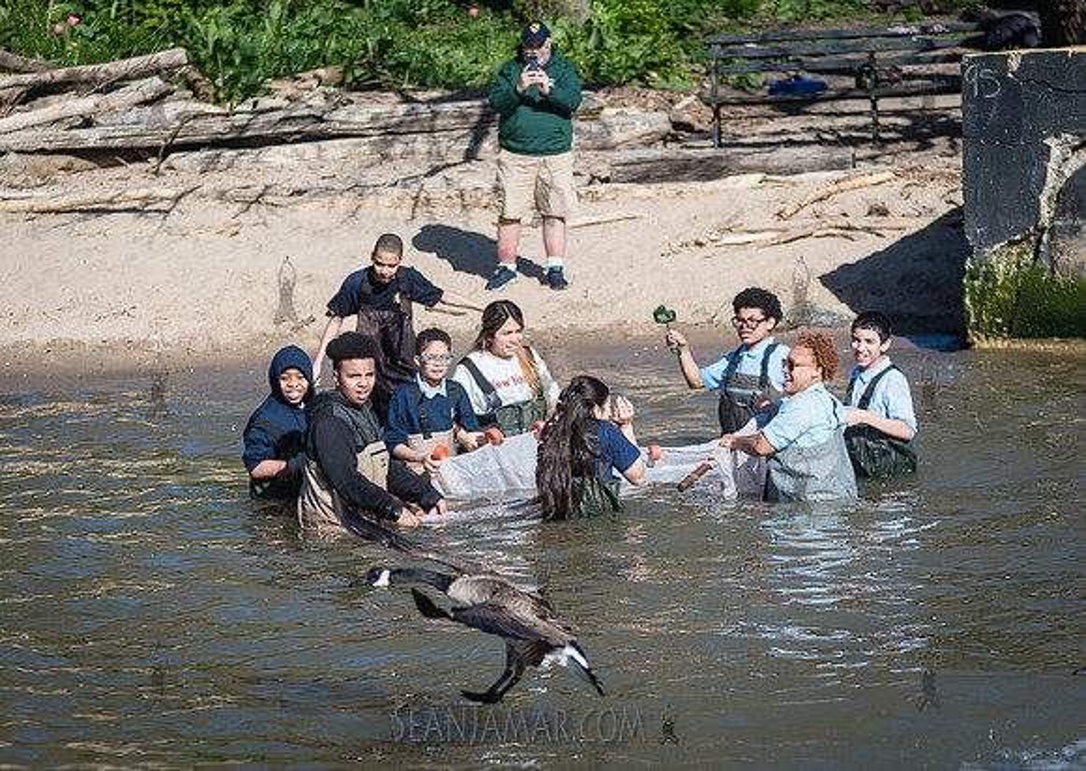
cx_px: 536
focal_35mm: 154
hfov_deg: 13.1
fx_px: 4729
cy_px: 412
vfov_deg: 9.3
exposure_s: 1/3200
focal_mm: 125
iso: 200
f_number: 3.2
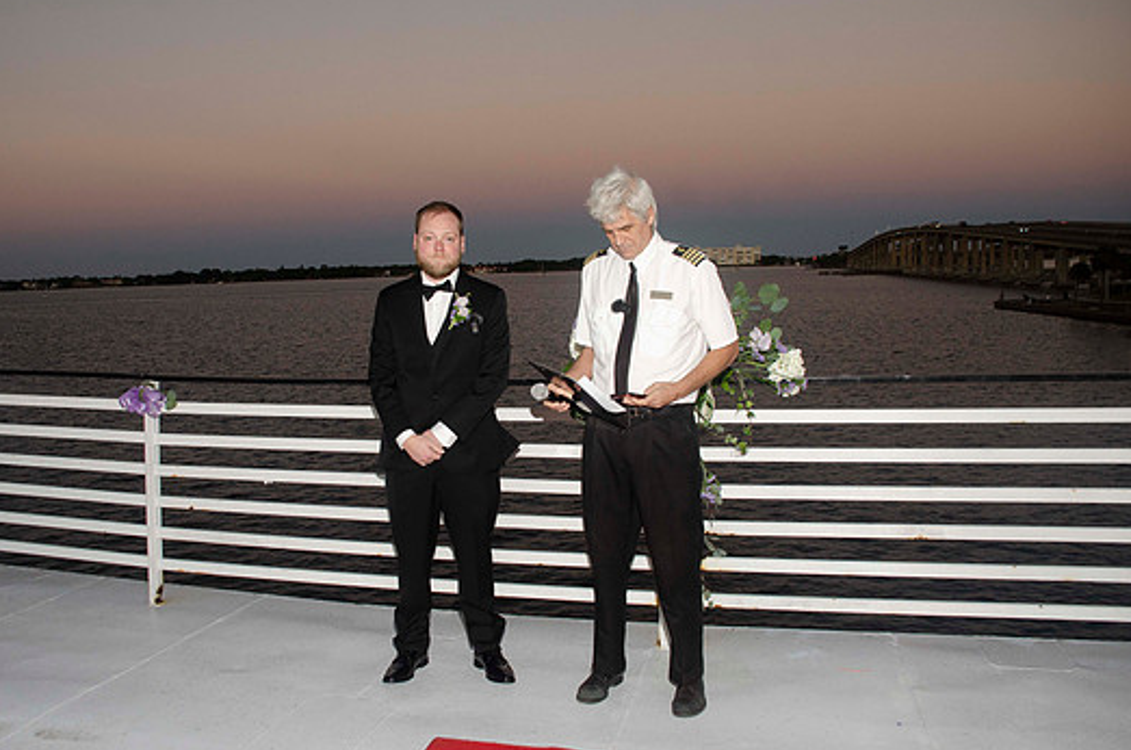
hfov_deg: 61.9
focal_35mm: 30
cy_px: 368
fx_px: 941
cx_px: 518
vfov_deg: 43.4
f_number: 5.6
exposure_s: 1/125
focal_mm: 18
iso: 400
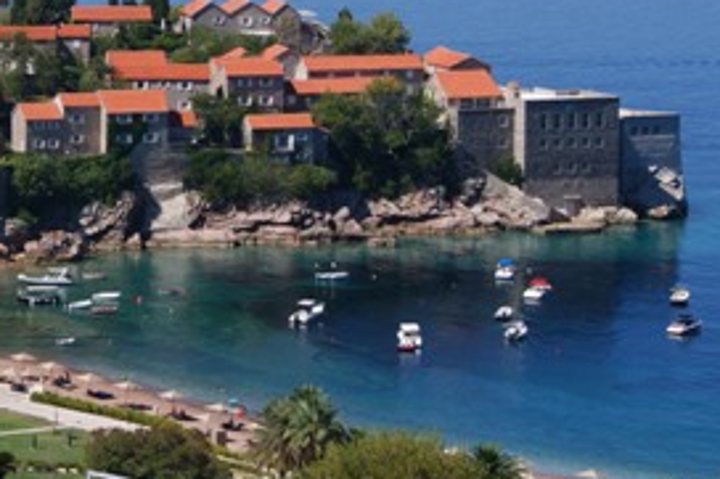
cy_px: 103
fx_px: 2818
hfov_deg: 14.3
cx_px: -29
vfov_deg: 9.7
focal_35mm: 141
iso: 100
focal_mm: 40
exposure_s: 1/160
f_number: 13
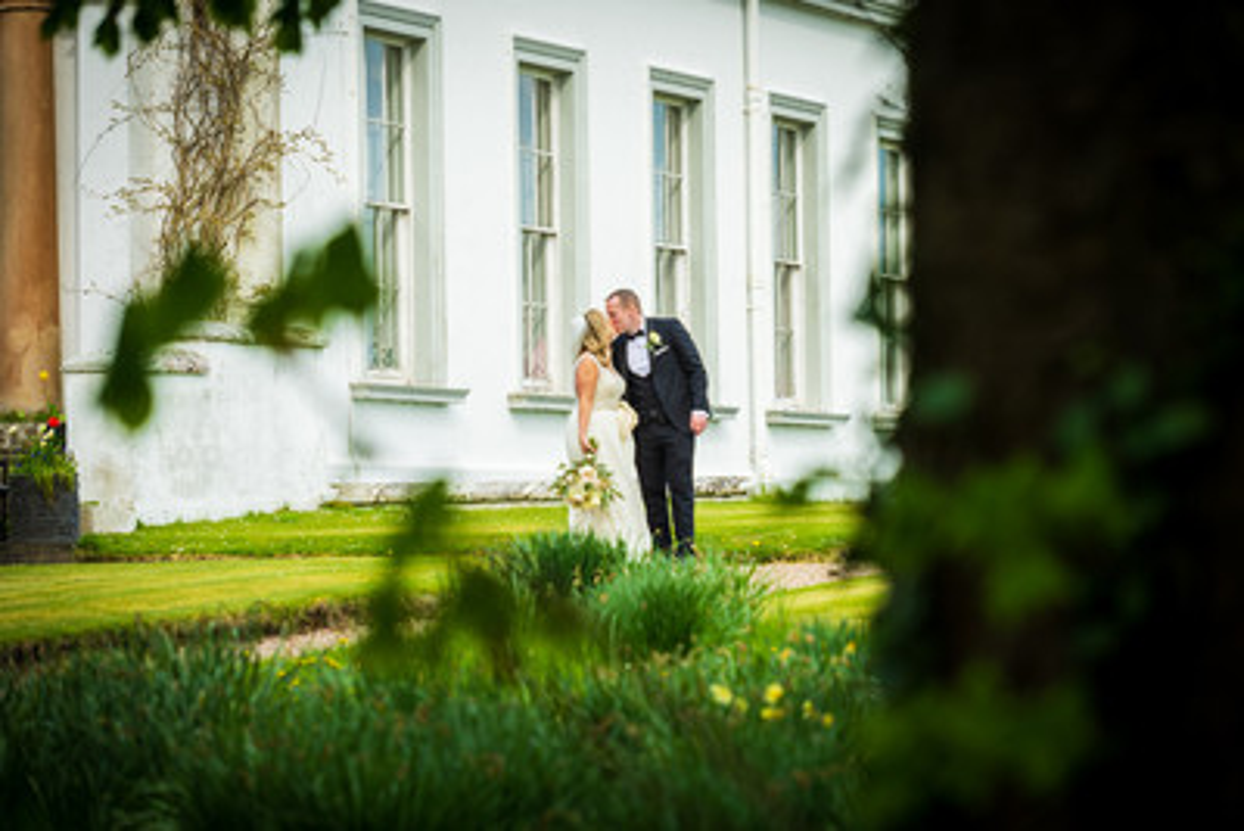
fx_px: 5185
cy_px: 416
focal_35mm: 150
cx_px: 622
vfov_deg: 9.2
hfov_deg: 13.7
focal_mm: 150
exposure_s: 1/400
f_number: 4.5
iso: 160
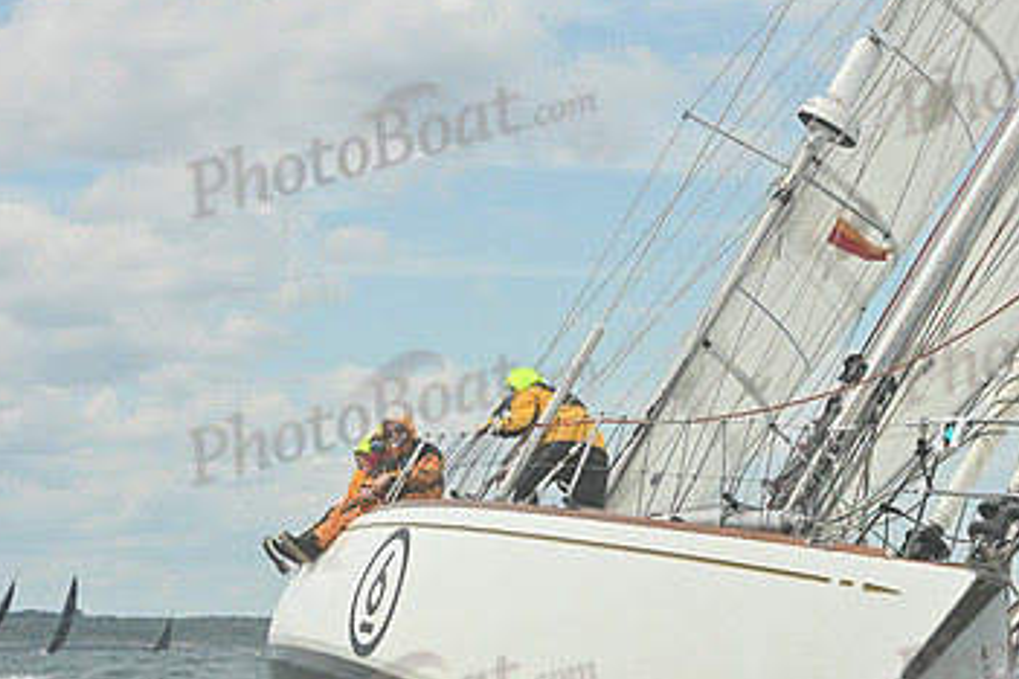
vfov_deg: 8.7
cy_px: 521
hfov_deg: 13.0
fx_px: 4444
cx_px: 749
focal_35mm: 157
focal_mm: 95
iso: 320
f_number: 11
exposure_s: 1/1250
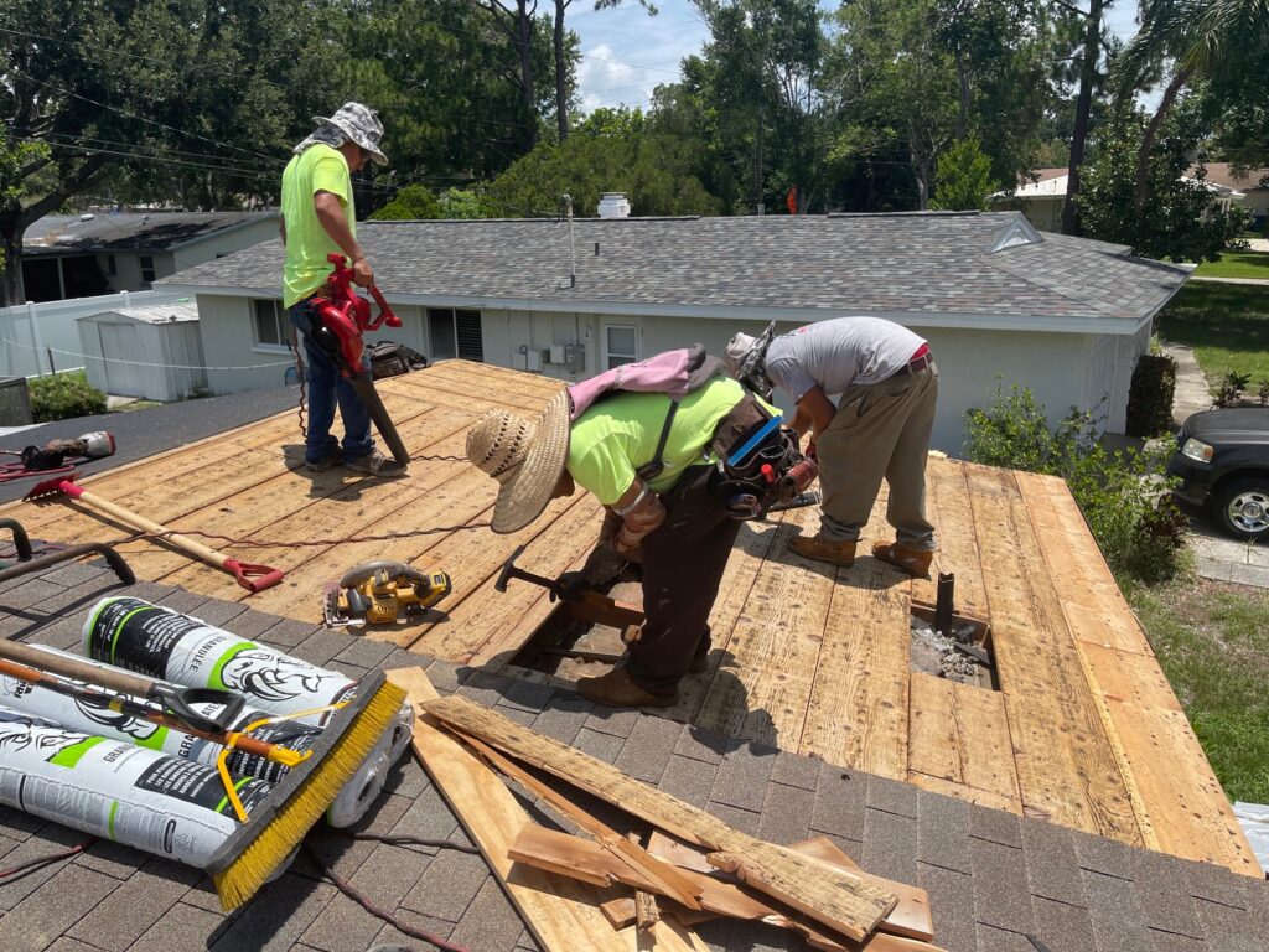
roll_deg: +1.2
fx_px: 953
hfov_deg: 67.3
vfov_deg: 53.1
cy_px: 476
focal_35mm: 26
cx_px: 634
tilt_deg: -16.4
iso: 32
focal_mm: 5.1
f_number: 1.6
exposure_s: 1/4348
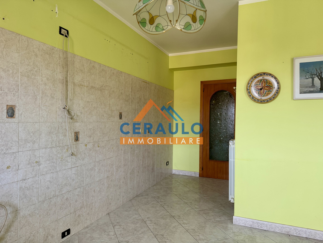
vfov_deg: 56.8
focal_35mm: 24
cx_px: 162
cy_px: 122
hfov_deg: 71.6
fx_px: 224
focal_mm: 6.76
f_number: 1.78
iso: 160
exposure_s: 1/121
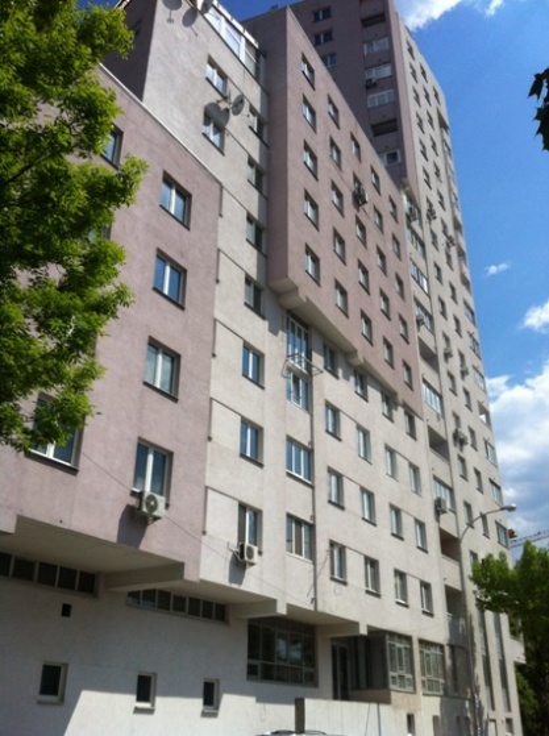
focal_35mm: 35
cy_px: 368
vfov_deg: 52.7
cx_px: 274
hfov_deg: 40.6
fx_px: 743
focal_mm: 3.85
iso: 80
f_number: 2.8
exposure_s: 1/3352
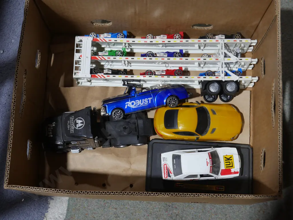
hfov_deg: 34.3
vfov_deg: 26.1
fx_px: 474
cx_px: 146
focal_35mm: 56
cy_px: 110
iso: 640
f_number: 5.3
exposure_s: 1/60
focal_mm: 28
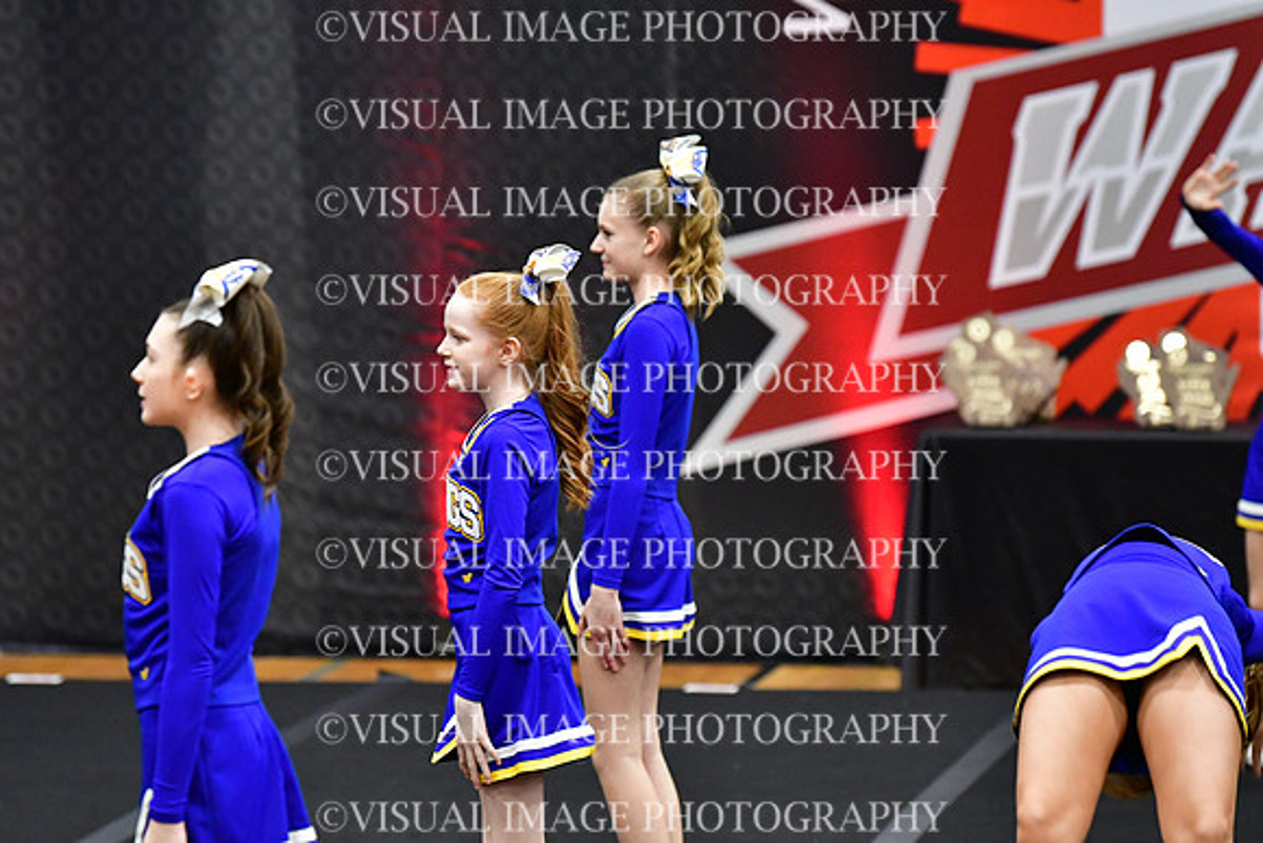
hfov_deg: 8.1
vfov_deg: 5.4
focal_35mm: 255
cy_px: 422
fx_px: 8948
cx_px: 632
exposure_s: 1/500
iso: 5000
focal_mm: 170
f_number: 3.2
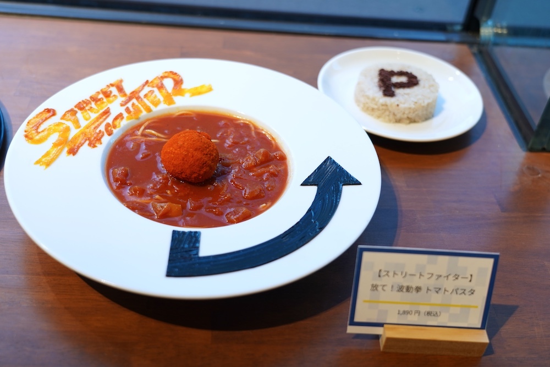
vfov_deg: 31.9
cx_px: 275
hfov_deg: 46.4
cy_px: 184
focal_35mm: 42
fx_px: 642
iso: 320
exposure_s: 1/50
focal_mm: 42
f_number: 4
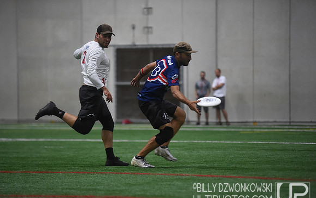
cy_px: 104
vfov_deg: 6.9
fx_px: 1627
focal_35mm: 189
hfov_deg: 11.1
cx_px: 158
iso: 10000
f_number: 2.8
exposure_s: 1/640
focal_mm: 185
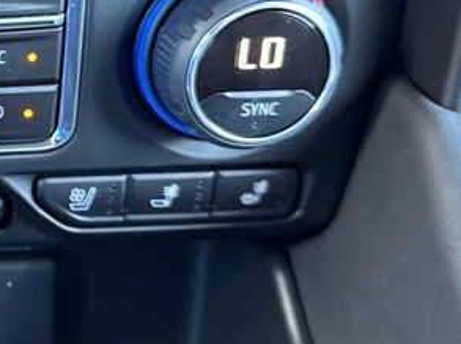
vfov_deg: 17.3
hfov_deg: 20.5
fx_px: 1117
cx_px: -195
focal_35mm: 84
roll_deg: -1.0
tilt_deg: -39.7
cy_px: 36
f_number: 1.78
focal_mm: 6.76
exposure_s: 1/48
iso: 500
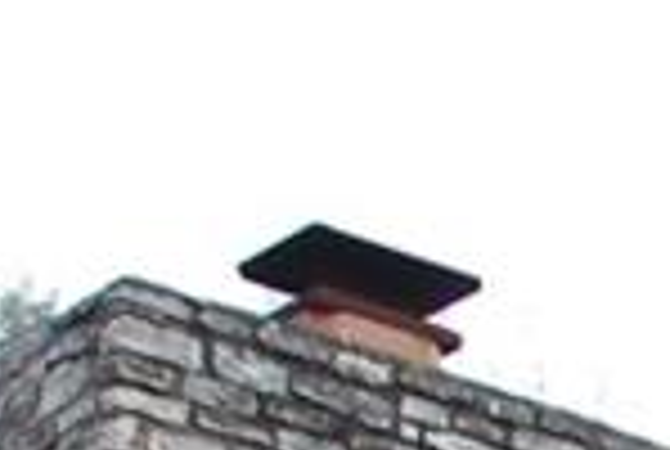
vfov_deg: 6.6
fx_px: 3450
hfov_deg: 9.9
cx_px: 1551
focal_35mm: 185
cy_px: 1467
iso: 100
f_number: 5
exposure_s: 1/200
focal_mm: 18
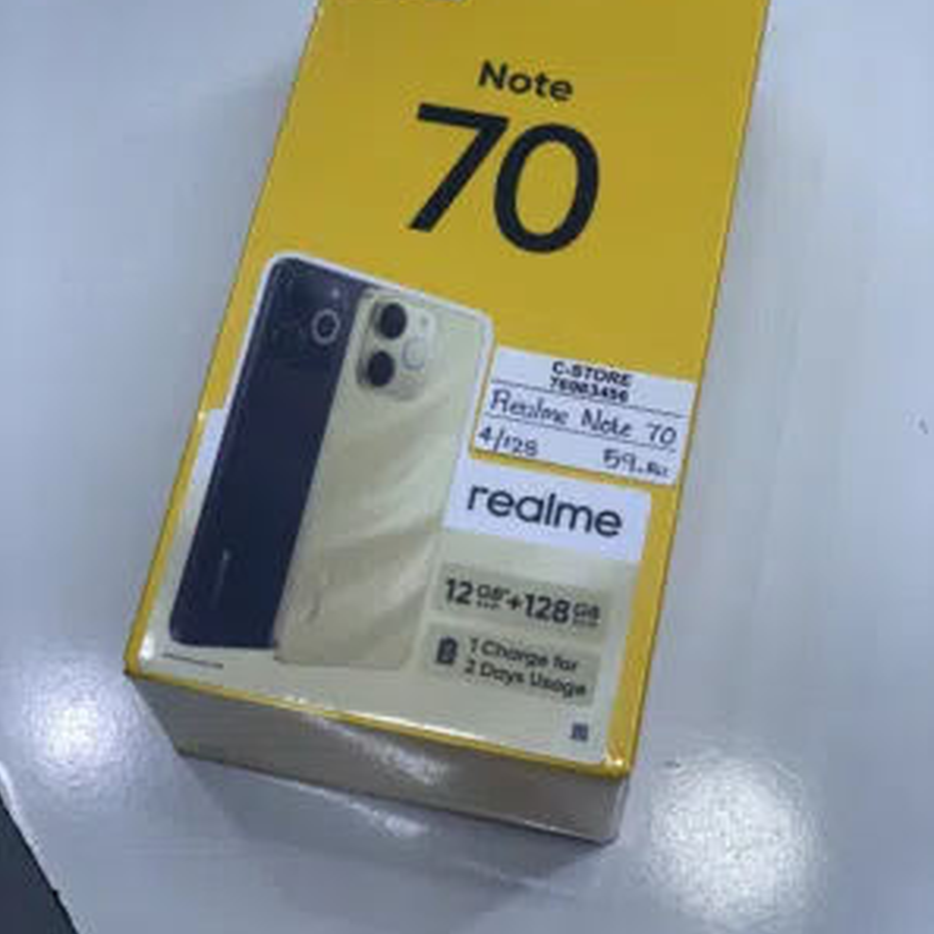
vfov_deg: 27.6
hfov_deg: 27.7
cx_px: 469
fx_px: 1893
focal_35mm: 62
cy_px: 333
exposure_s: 1/106
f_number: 2.4
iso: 16
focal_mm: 6
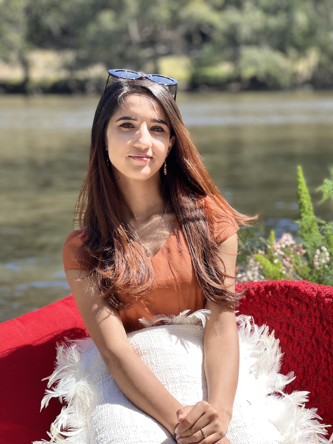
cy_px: 222
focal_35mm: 77
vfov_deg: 25.3
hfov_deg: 19.1
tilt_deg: -6.4
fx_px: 988
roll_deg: +0.4
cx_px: 166
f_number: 2.8
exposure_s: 1/172
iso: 32
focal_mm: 9
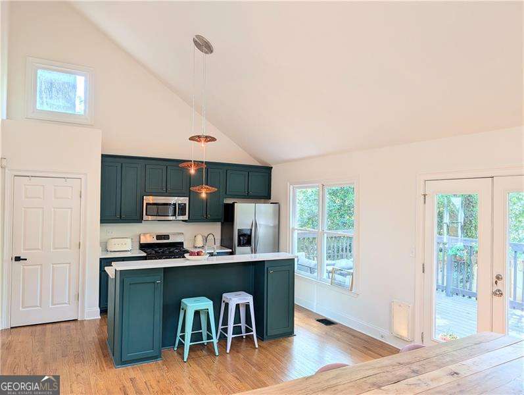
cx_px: 262
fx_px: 364
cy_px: 198
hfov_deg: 71.5
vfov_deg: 56.9
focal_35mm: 24
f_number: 1.68
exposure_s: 1/144
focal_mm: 6.9
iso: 20
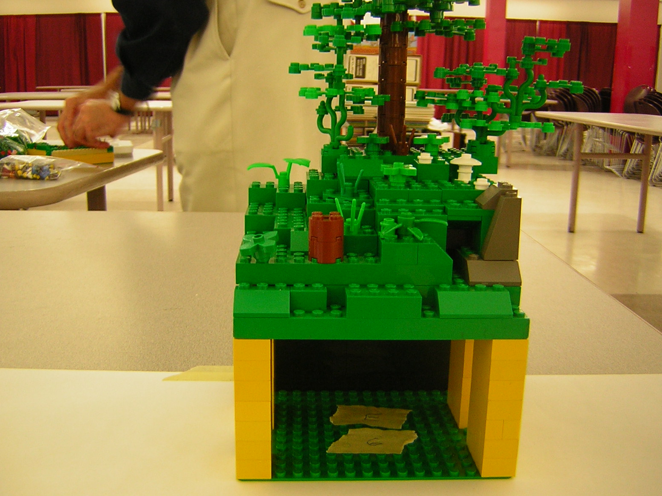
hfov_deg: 50.1
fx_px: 708
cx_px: 334
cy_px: 242
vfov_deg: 38.7
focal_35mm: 37
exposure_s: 1/5.6
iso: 65
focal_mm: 4.7
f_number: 2.6
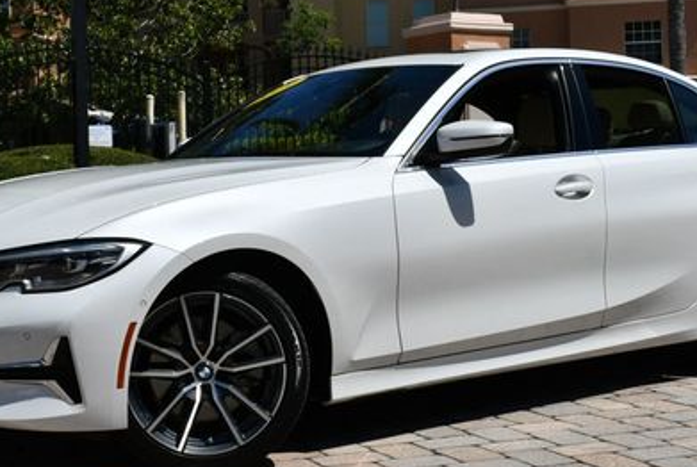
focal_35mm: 72
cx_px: 328
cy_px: 182
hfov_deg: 28.0
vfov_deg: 19.0
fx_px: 1396
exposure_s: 1/400
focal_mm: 22
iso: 100
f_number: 10
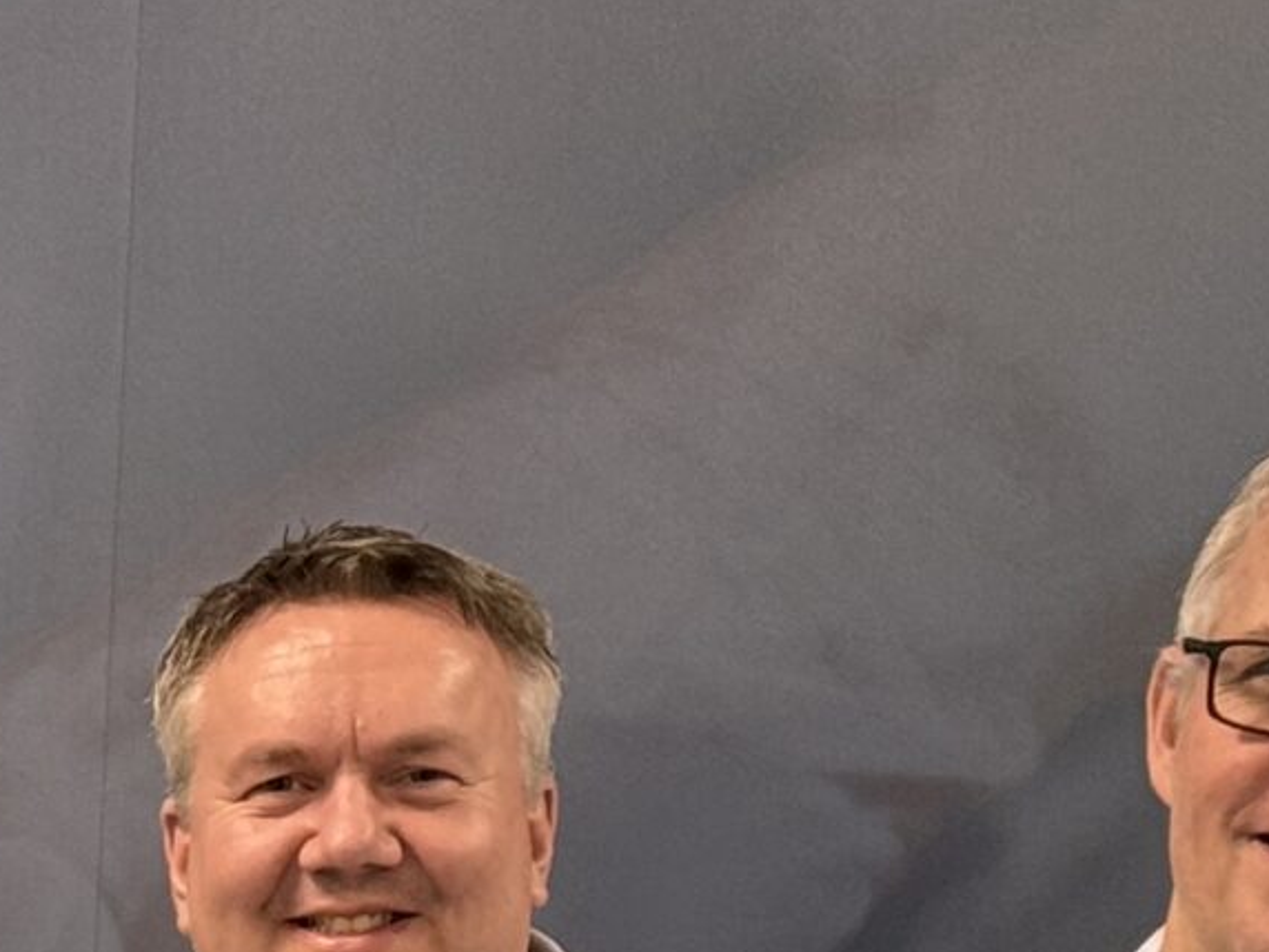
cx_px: -992
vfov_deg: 6.6
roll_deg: -1.1
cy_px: 2104
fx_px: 7882
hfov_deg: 8.8
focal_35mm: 215
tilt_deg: -7.4
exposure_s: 1/50
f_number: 1.78
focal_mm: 6.76
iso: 100
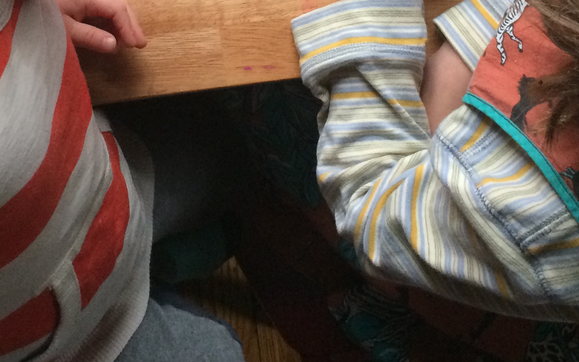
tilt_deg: -85.8
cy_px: -90
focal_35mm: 73
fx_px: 1152
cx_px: 228
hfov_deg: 28.1
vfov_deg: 17.0
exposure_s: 1/30
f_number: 2.2
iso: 200
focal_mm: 4.15
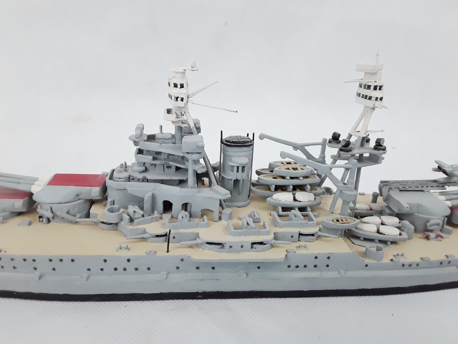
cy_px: 172
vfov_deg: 51.4
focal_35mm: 27
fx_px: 357
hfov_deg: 65.3
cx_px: 229
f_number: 1.9
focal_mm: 2.91
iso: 50
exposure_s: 1/100
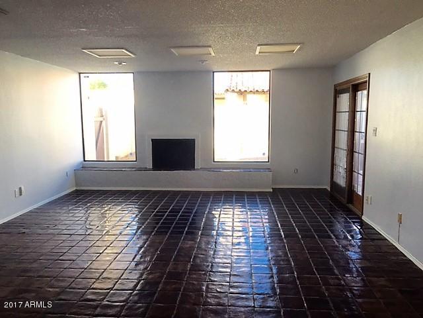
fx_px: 354
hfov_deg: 61.7
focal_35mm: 29
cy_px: 159
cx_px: 212
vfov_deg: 48.2
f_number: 2.2
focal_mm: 4.15
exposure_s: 1/120
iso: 50
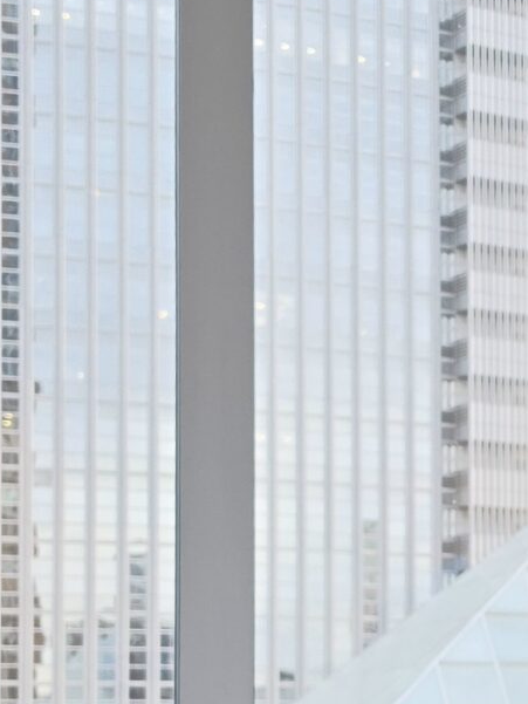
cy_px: 676
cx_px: 700
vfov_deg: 19.5
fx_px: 1992
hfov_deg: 14.4
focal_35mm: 98
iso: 100
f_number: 1.4
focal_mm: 6.5
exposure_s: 1/182
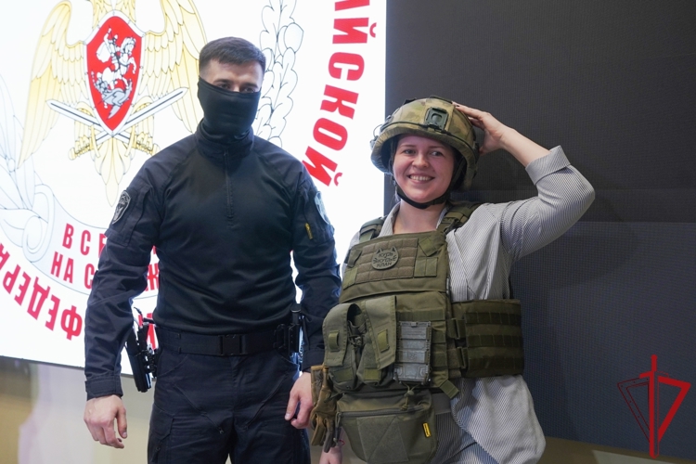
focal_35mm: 37
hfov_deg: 51.9
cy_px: 232
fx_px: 715
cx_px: 348
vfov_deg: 35.9
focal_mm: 37
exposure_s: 1/160
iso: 1600
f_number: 4
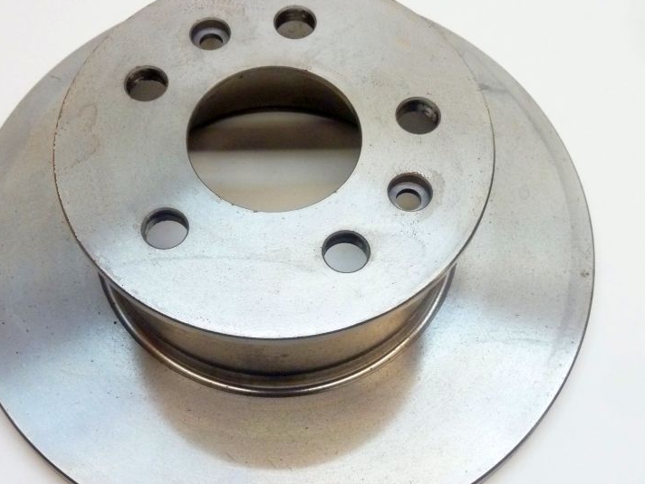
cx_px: 282
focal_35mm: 55
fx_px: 1026
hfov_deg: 34.9
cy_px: 266
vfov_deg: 26.6
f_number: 3.7
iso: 400
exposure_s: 1/30
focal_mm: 6.9
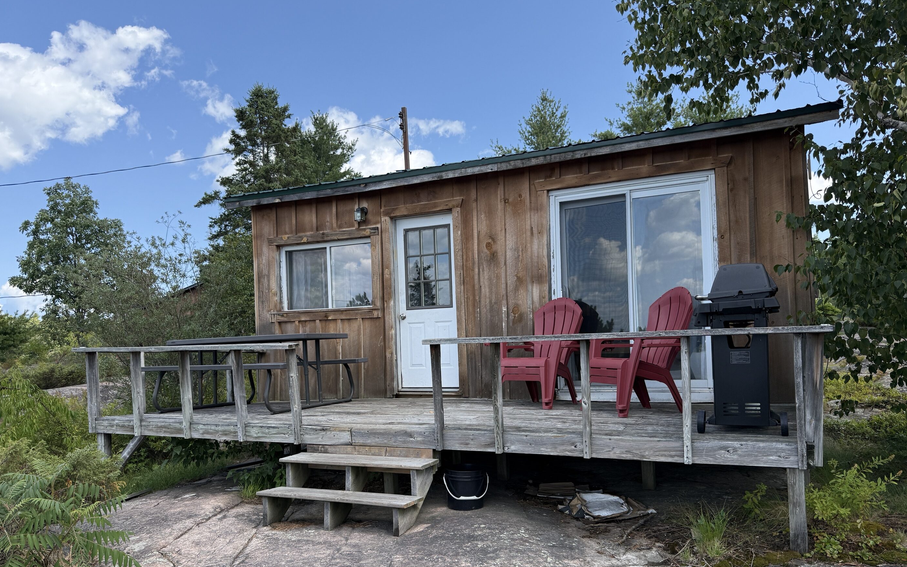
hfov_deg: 70.4
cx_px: 446
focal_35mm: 26
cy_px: 336
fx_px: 643
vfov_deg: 47.4
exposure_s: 1/2299
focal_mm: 6.76
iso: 100
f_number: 1.78
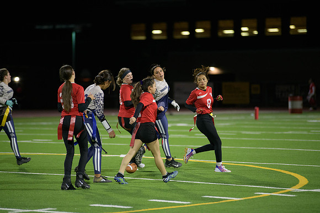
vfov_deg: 6.9
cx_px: 160
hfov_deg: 10.3
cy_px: 106
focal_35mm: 200
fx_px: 1778
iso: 3200
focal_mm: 200
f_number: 2.8
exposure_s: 1/640
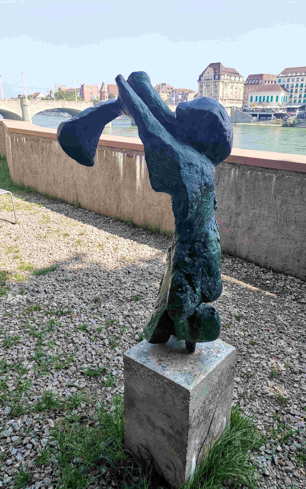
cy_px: 248
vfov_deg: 66.5
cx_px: 174
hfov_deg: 44.4
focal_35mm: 28
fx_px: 374
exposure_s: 1/372
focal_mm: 4.75
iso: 50
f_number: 1.8
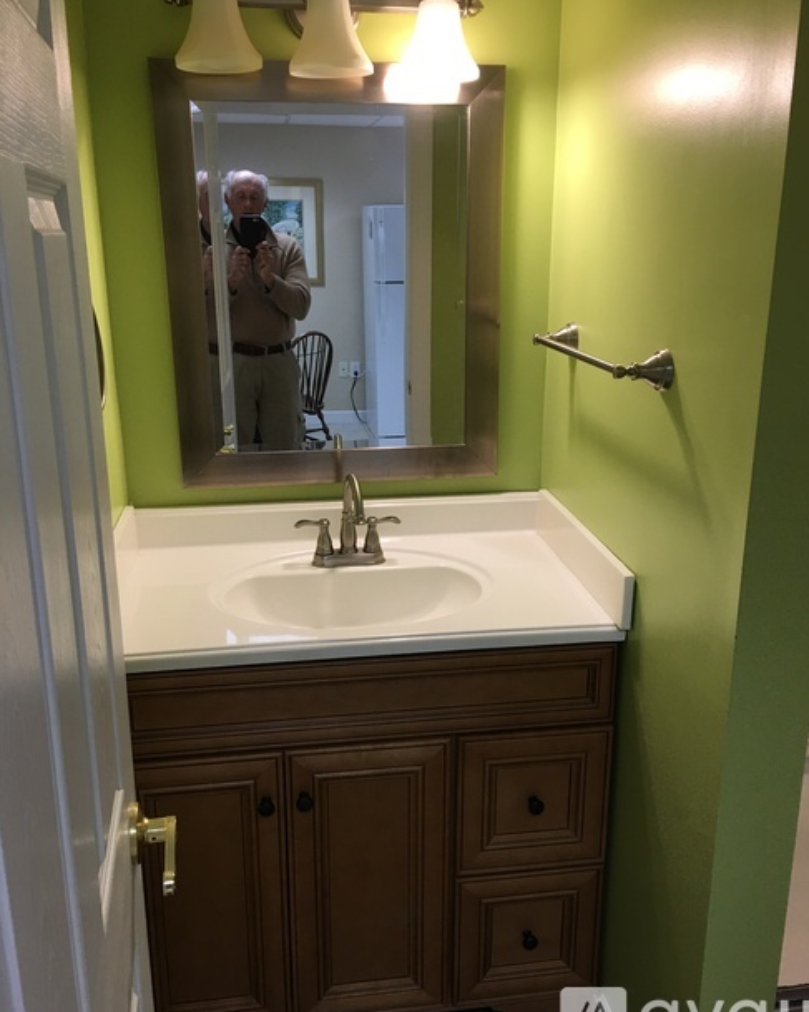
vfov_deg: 57.2
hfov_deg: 47.1
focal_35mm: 31
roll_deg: -1.4
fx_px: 928
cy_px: 499
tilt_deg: -14.7
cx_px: 414
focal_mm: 4.15
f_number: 2.2
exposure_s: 1/30
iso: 32
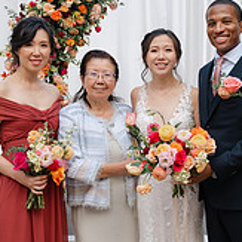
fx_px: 680
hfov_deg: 20.1
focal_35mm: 86
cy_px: 143
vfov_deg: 20.2
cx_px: 160
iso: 100
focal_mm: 28
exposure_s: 1/125
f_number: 4
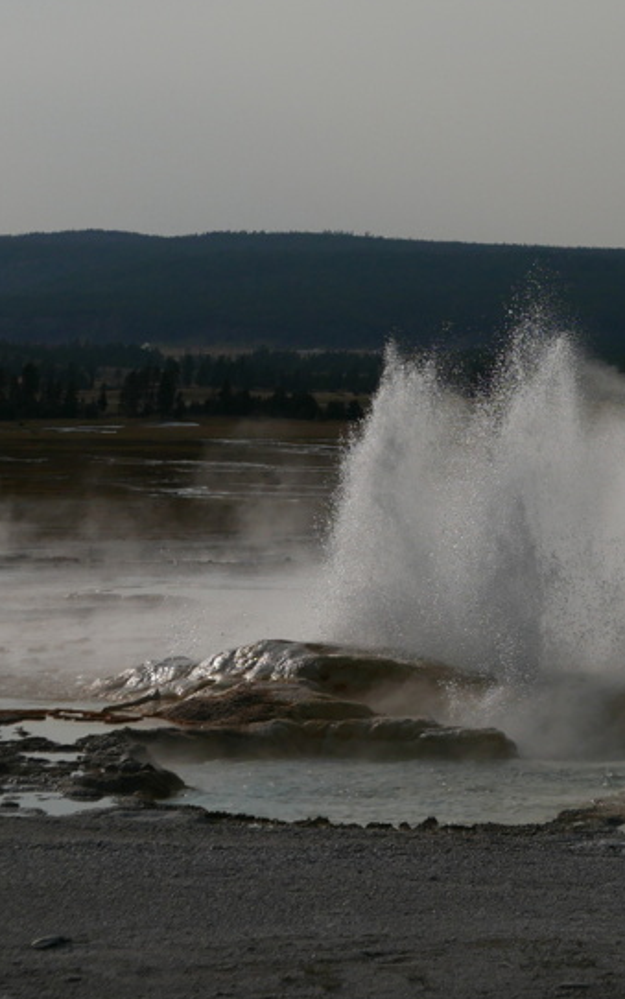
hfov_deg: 7.6
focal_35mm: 169
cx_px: 949
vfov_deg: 12.4
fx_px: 4603
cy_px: 345
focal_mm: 34
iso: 200
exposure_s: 1/5000
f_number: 5.6
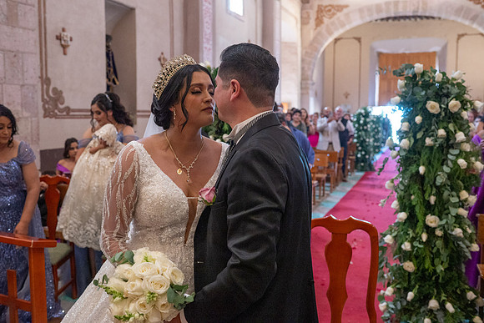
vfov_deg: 37.9
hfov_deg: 54.4
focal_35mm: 35
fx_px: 471
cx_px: 242
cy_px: 162
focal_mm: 35
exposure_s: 1/100
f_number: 4
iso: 2500
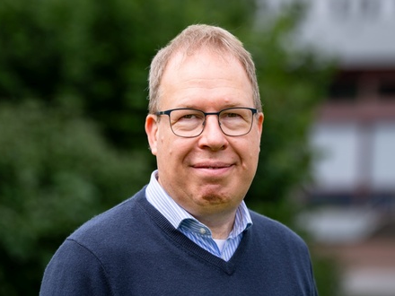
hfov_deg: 12.0
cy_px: 148
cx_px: 212
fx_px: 1871
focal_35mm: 164
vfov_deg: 9.1
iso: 64
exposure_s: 1/400
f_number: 4
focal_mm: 150
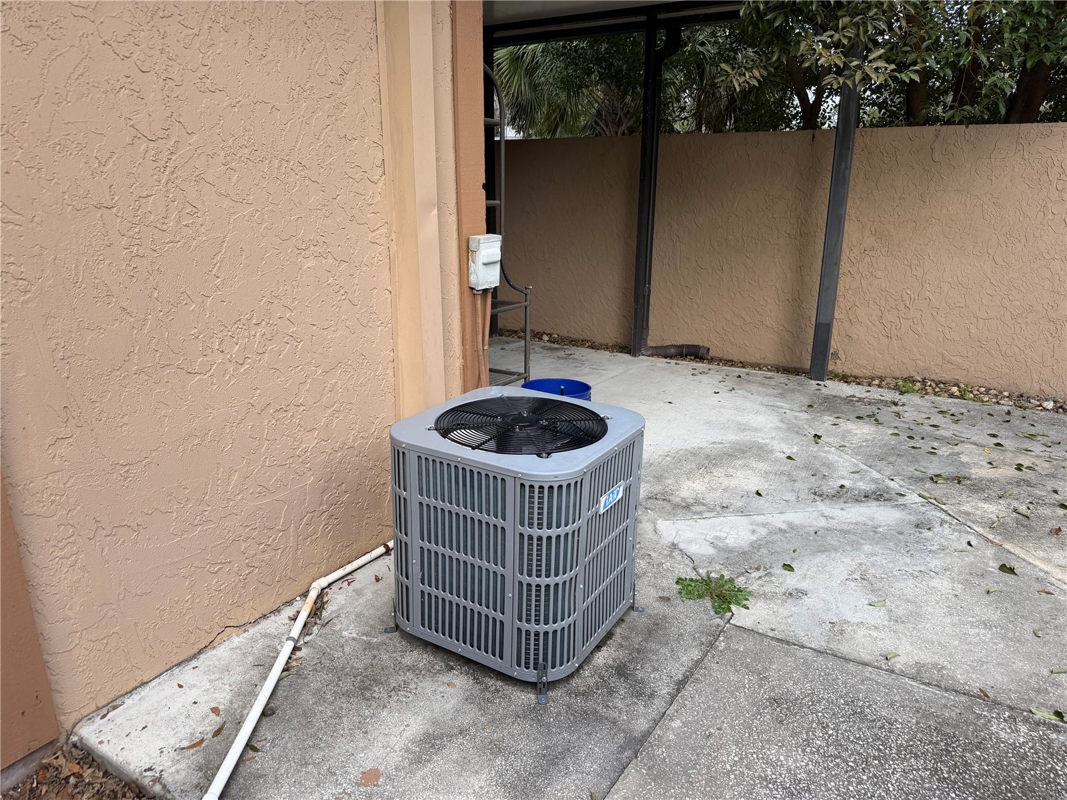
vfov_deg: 56.8
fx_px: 740
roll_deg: +1.8
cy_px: 400
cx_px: 534
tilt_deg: -20.0
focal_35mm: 24
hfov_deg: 71.6
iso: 80
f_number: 1.78
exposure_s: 1/931
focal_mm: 6.76
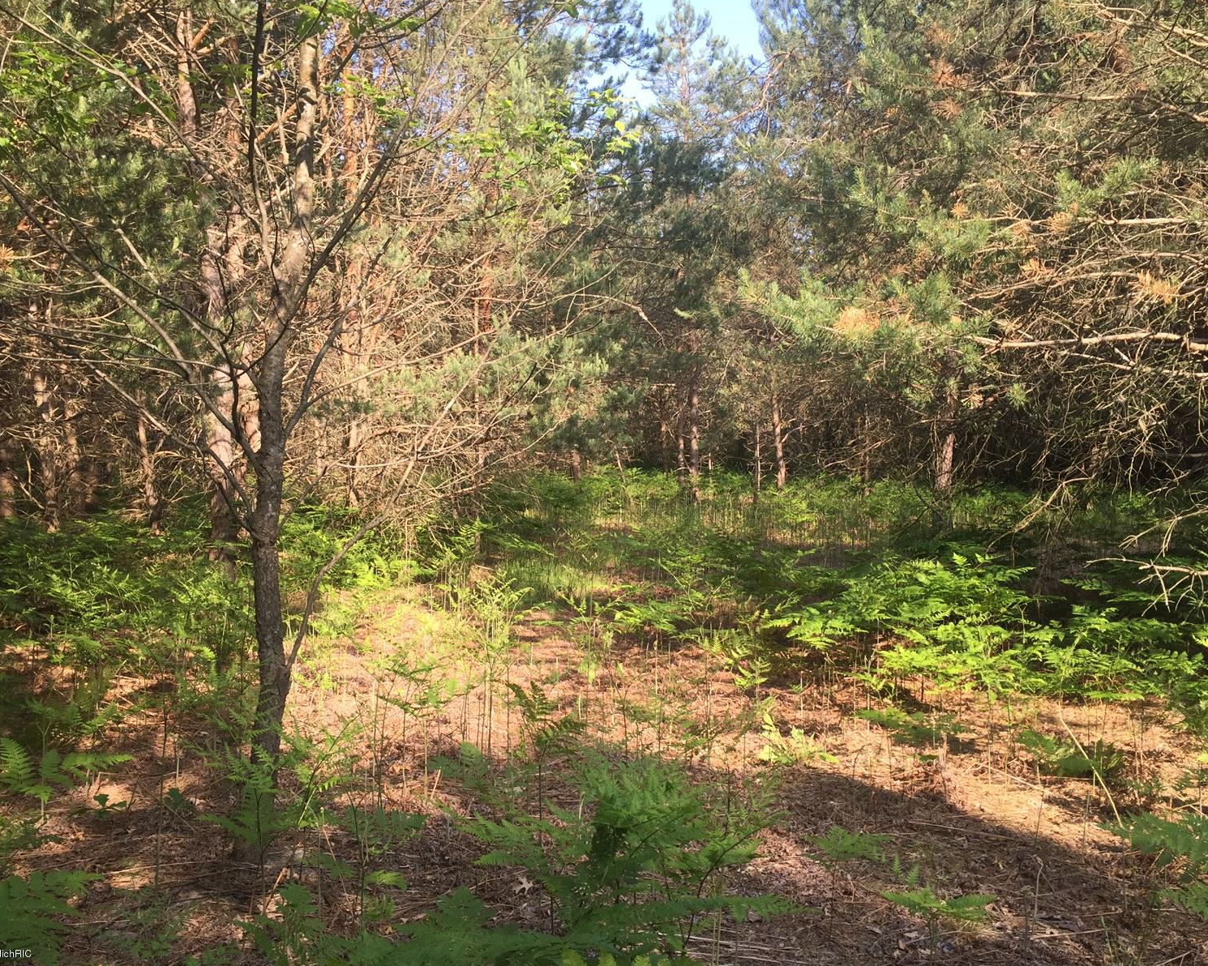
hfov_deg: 57.2
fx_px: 1108
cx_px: 618
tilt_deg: -5.4
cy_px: 491
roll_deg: +1.0
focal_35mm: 31
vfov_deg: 47.1
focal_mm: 4.15
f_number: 2.2
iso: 32
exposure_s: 1/347
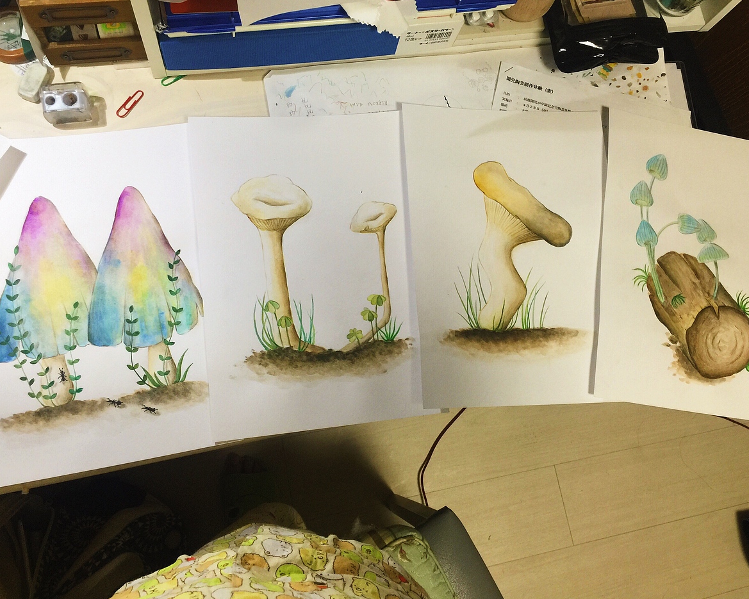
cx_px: 379
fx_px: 687
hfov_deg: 57.2
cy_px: 300
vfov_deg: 47.1
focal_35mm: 31
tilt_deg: -76.2
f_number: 2.2
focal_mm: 4.15
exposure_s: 1/15
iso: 32
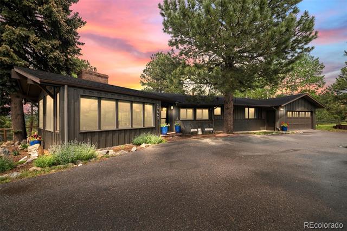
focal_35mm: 13
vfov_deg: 85.4
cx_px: 174
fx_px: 125
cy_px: 116
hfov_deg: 108.4
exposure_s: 1/400
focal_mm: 13
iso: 400
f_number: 7.1
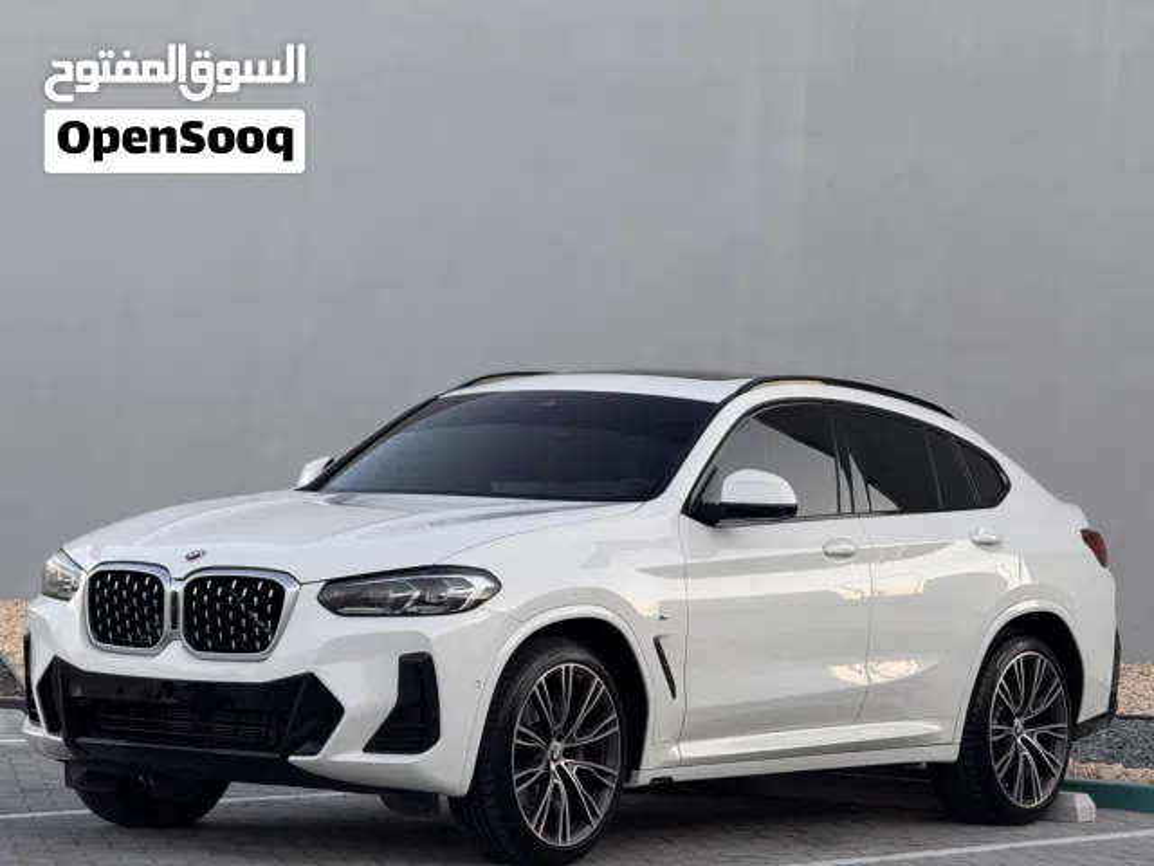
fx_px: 4000
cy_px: 433
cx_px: 577
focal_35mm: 120
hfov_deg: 16.4
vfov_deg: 12.3
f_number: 2.8
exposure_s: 1/109
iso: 50
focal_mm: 15.66
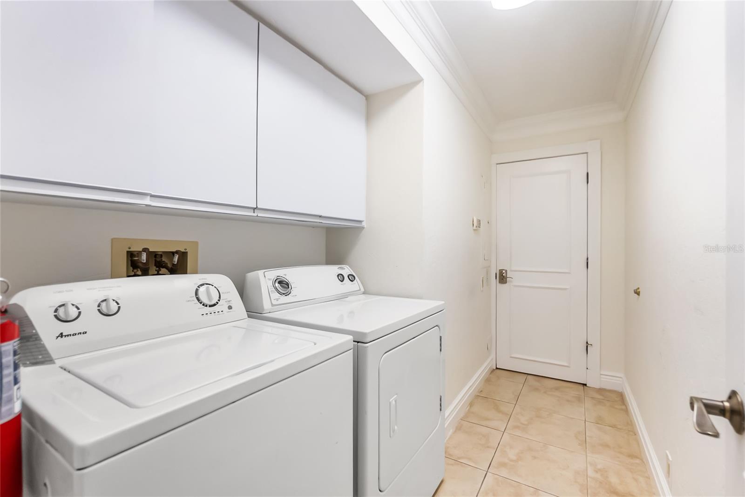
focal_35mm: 15
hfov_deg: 100.4
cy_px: 248
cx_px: 372
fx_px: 310
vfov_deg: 77.3
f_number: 4
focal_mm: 10
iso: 4000
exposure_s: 1/250
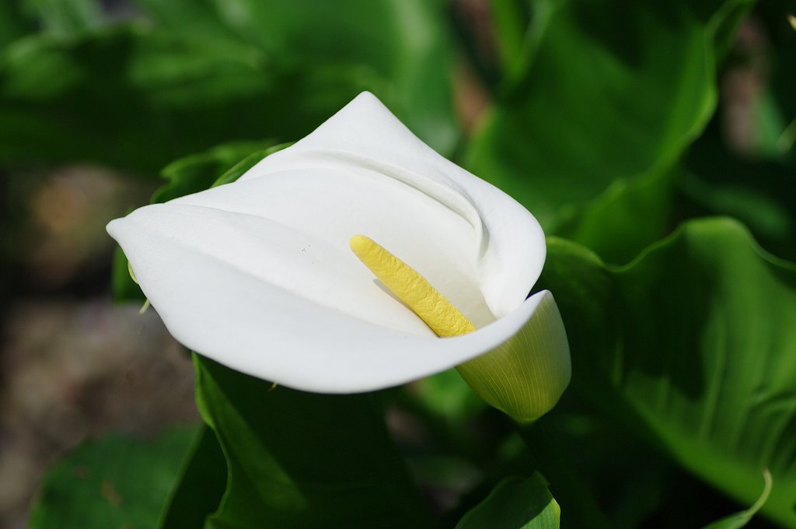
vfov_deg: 10.1
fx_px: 2981
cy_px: 264
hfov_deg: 15.2
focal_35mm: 135
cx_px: 398
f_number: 3.5
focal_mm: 90
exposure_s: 1/4000
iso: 200
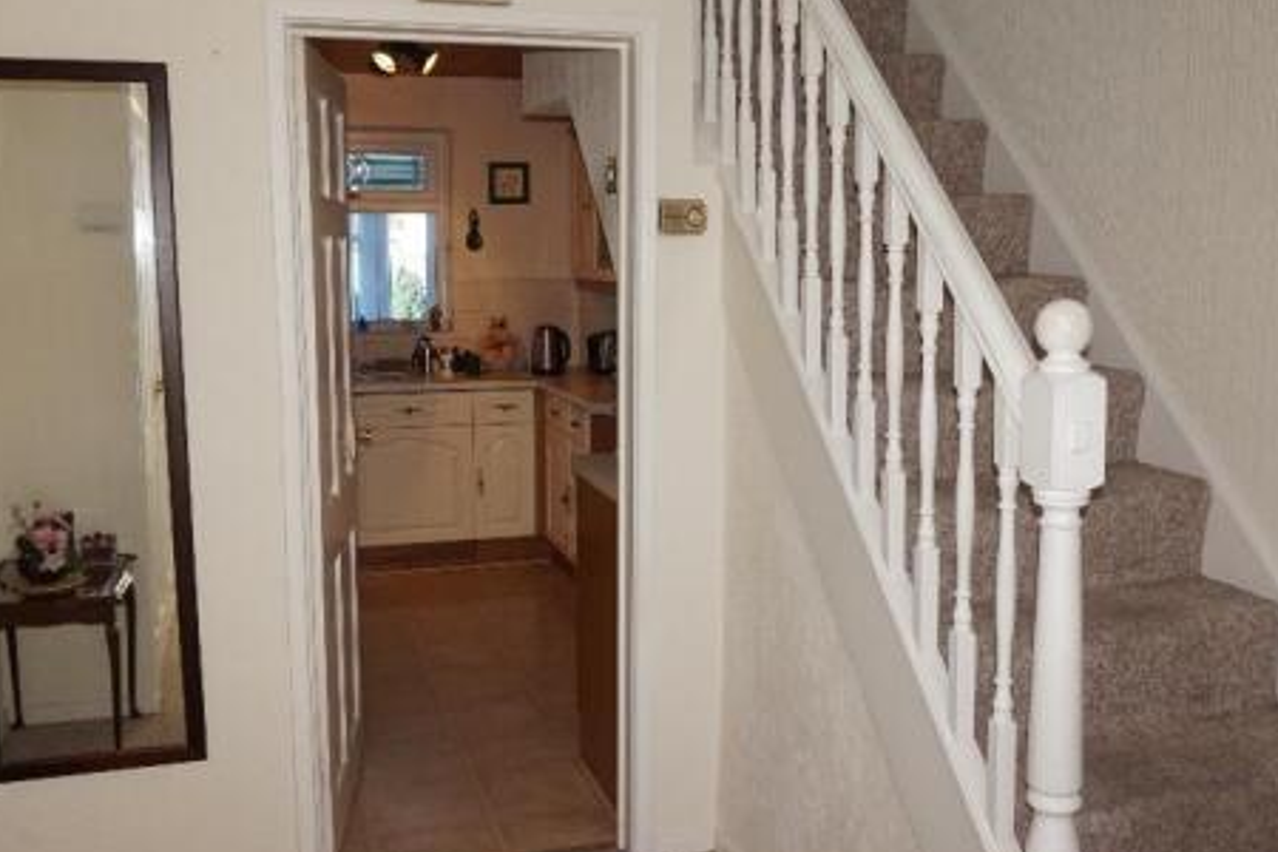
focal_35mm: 35
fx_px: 1242
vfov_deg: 37.9
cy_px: 425
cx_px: 639
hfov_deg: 54.4
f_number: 4
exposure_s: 1/160
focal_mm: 16
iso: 400
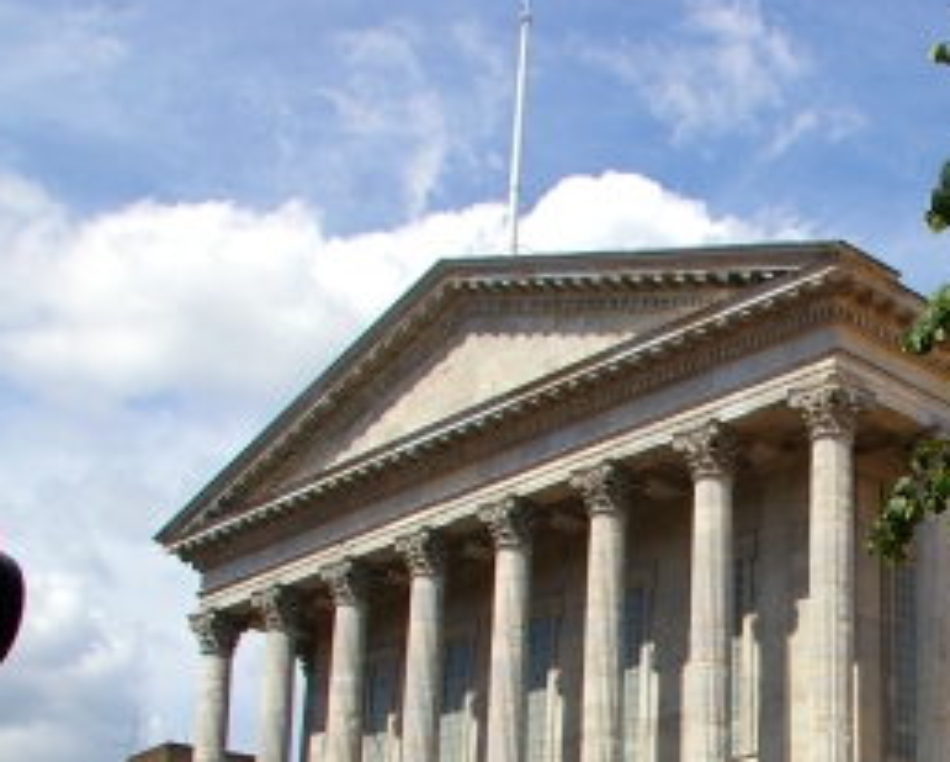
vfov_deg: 23.4
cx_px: 917
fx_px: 1773
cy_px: 725
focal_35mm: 63
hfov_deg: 28.4
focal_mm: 18
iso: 200
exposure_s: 1/500
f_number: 8
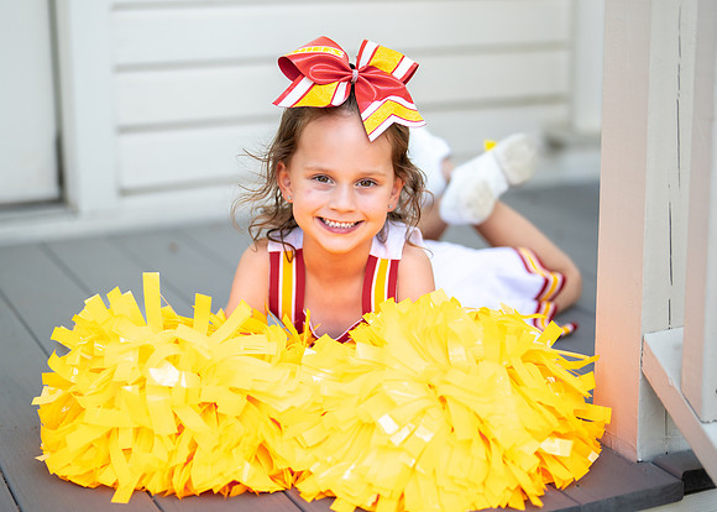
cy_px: 222
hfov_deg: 30.3
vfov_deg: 21.9
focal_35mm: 65
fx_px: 1322
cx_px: 353
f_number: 1.2
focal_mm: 50
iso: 100
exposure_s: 1/2500
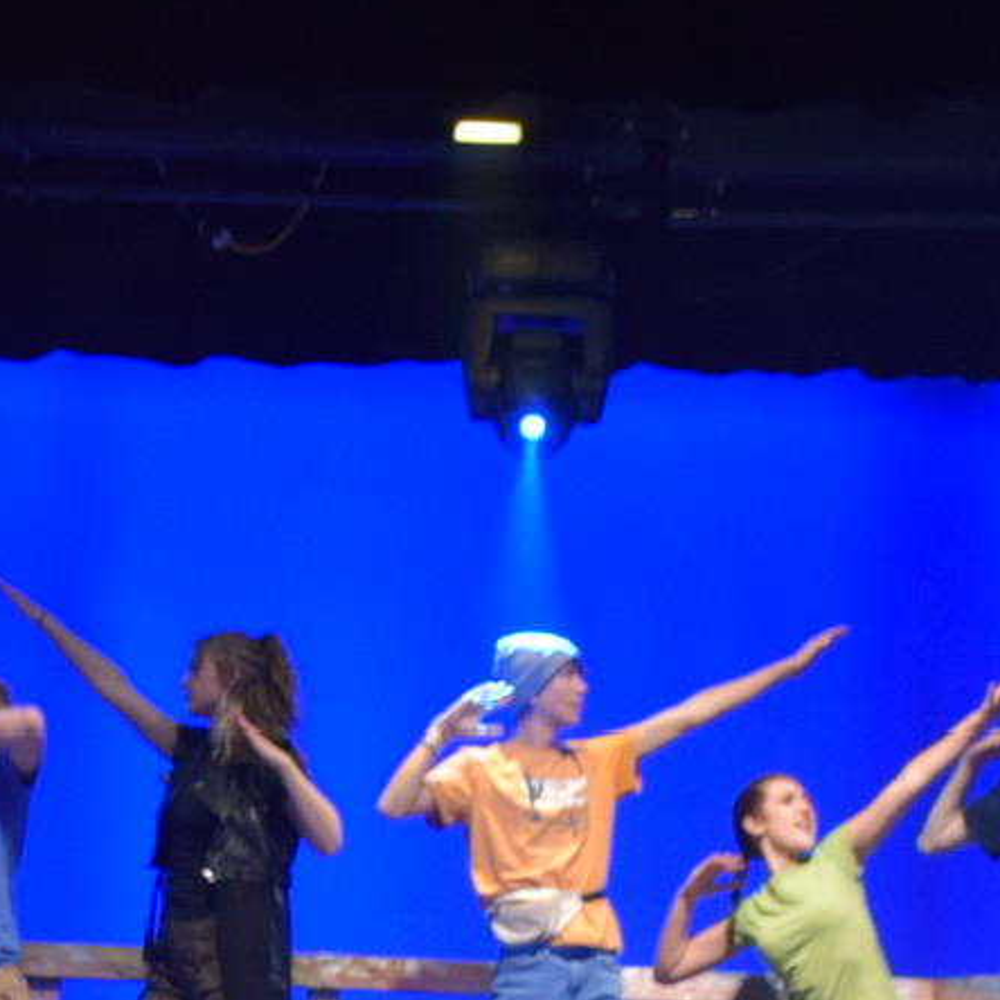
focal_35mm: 172
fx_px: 5622
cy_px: 1253
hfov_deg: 10.2
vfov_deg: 10.0
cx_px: 319
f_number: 4
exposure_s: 1/60
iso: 800
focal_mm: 26
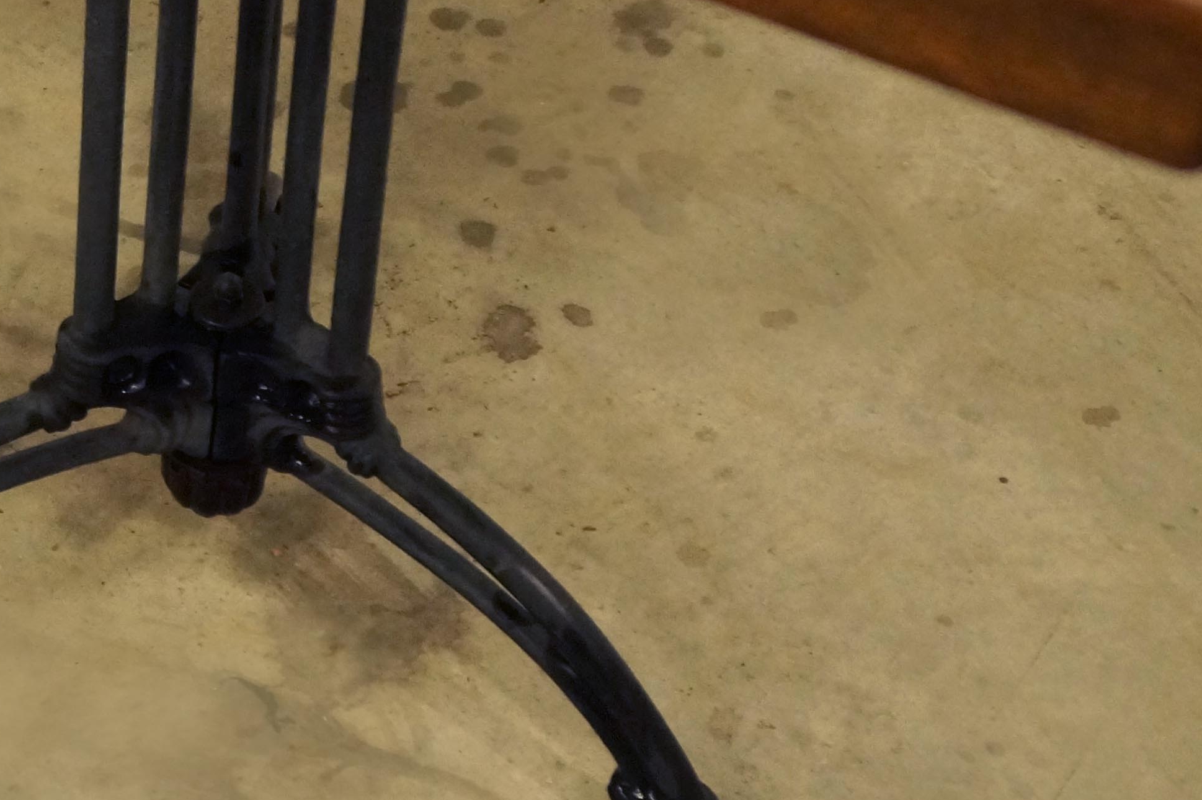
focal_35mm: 76
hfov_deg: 24.4
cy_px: -49
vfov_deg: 17.4
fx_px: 2536
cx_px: -202
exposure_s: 1/60
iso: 1250
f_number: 4
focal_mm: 18
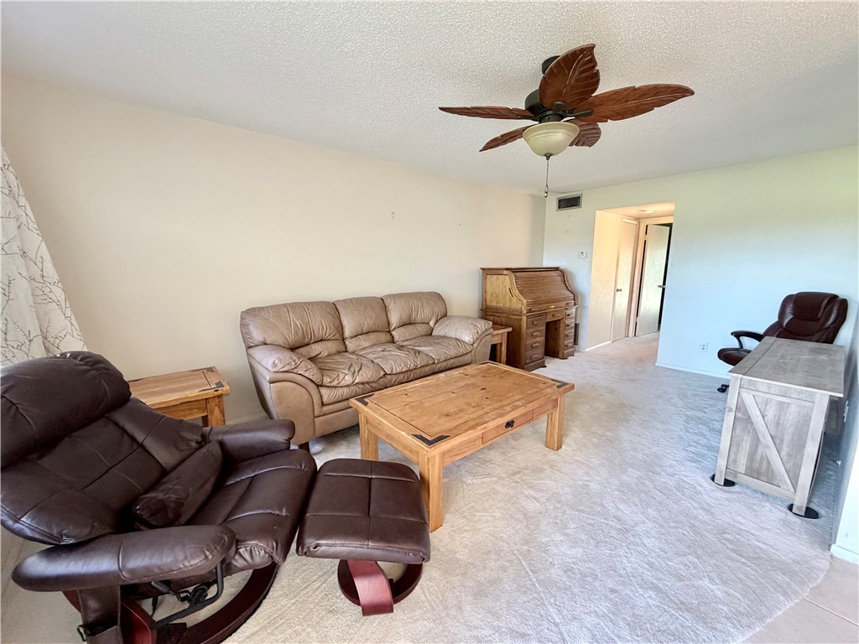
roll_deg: +0.1
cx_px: 430
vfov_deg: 85.7
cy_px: 322
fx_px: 347
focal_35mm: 14
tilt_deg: -8.8
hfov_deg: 102.1
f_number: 2.2
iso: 200
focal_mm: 2.22
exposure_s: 1/60
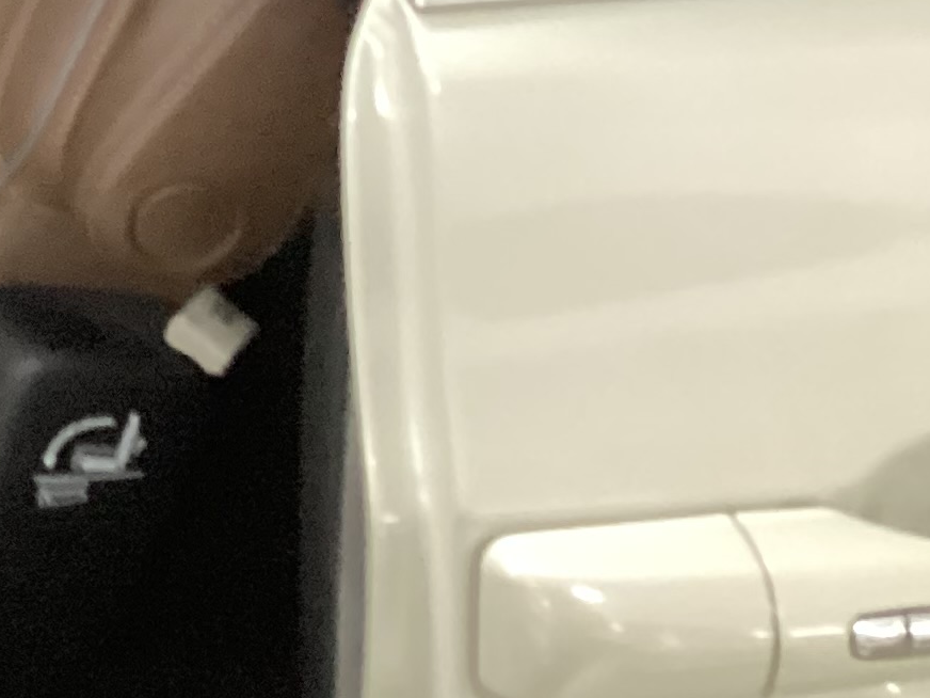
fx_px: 3116
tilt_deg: -20.8
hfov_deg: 14.6
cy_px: -361
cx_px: -797
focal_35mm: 116
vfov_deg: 12.2
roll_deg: +0.1
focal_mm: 3.3
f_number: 2.4
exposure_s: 1/17
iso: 640
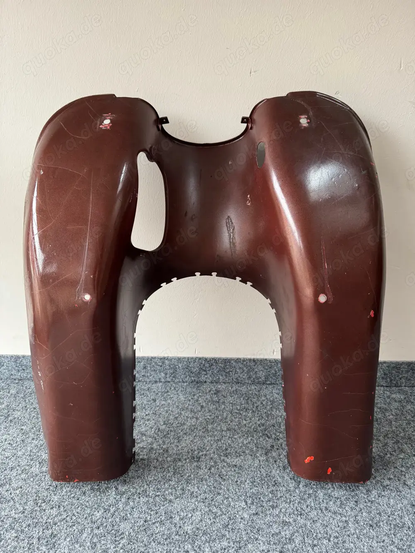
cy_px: 276
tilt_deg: -21.5
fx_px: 384
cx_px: 208
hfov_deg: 56.8
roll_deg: +0.2
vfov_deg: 71.6
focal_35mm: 24
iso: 320
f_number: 1.78
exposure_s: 1/60
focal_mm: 6.76
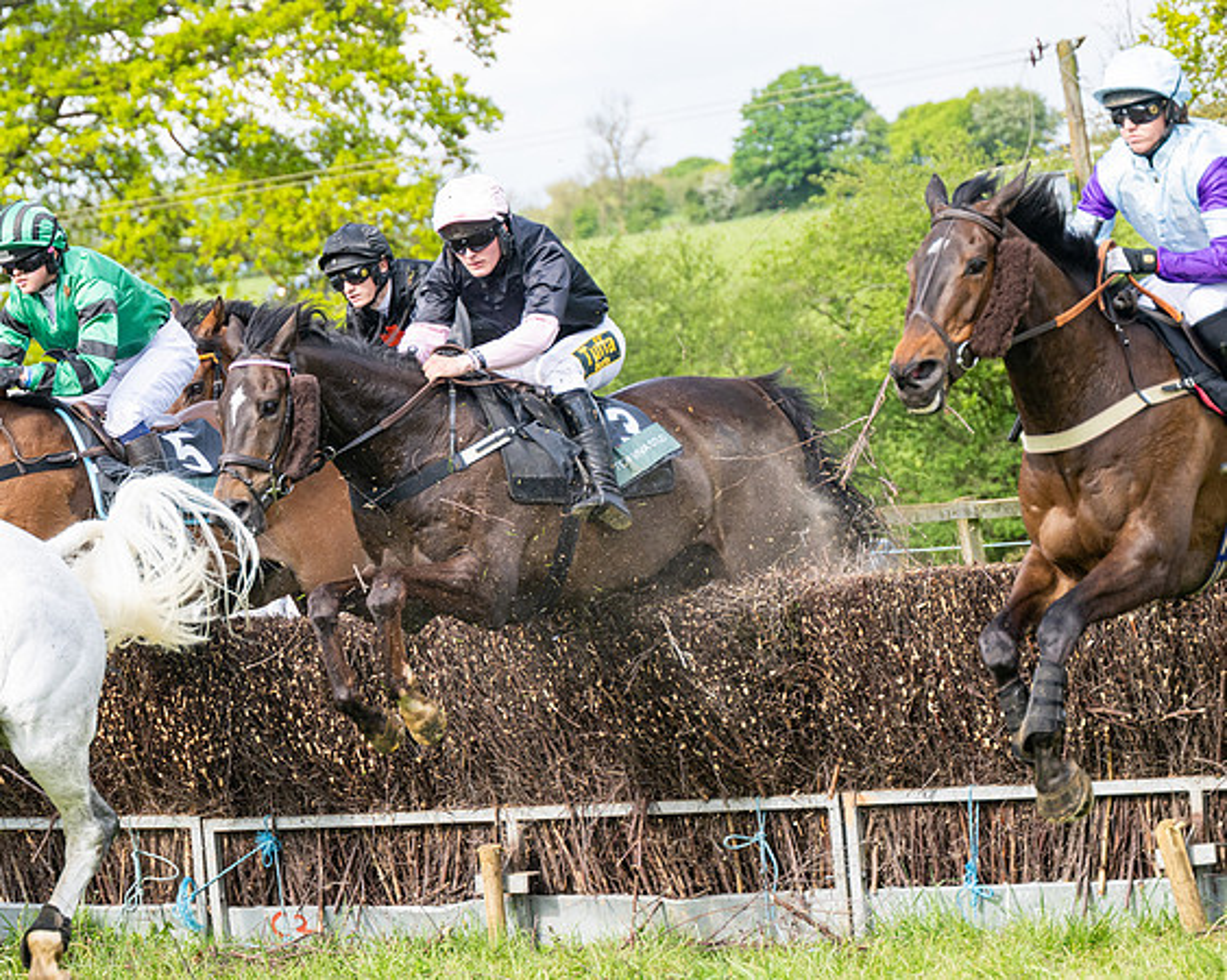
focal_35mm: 166
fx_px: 6012
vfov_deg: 9.3
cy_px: 490
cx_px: 490
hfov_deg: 11.6
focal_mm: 98
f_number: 4
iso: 400
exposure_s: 1/1600
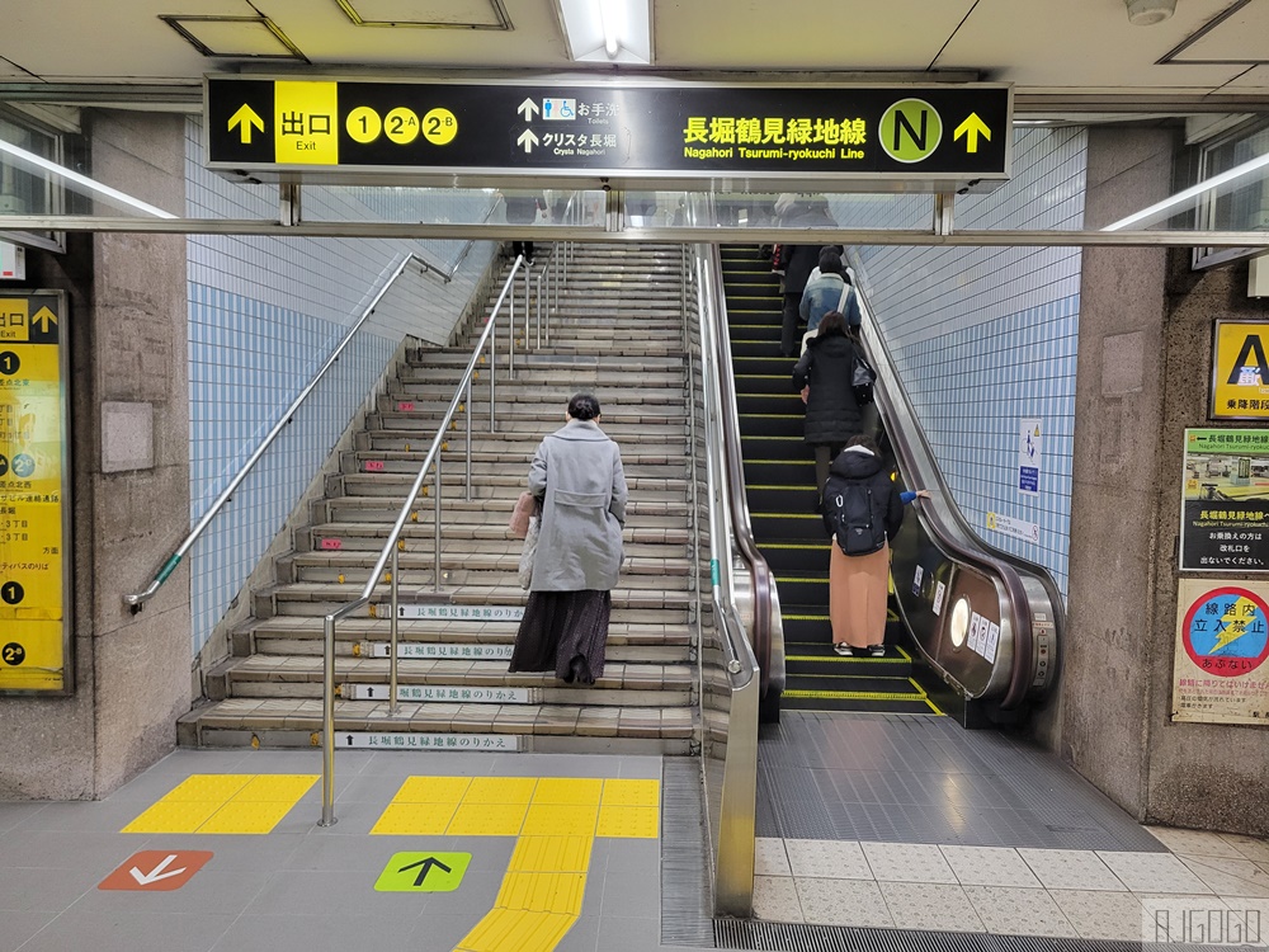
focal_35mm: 26
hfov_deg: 67.3
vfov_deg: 53.1
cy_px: 476
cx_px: 634
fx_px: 953
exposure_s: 1/120
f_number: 1.8
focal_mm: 5.4
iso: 320
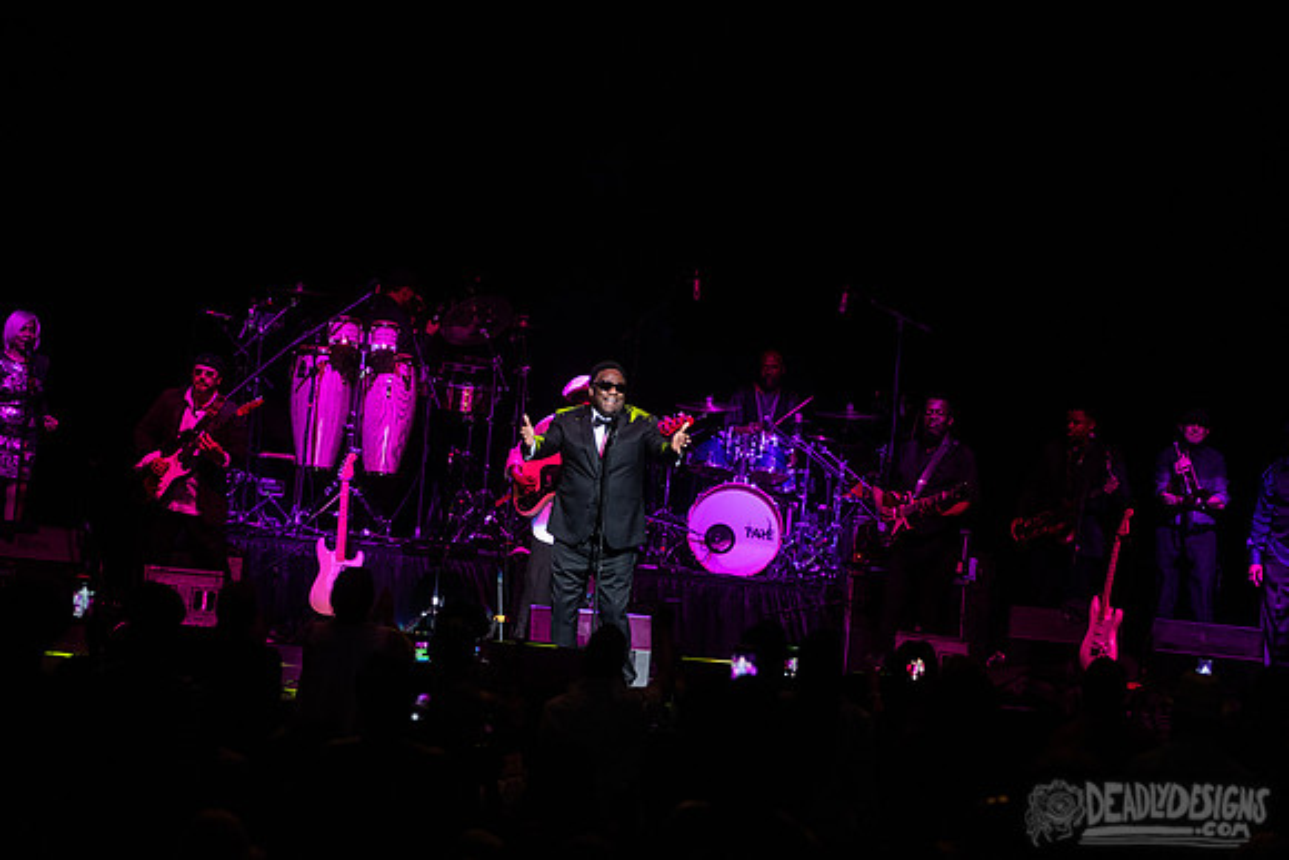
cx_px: 644
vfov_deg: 10.3
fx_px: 4781
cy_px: 430
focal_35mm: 134
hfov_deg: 15.4
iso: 3200
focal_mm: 125
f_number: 4
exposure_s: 1/400
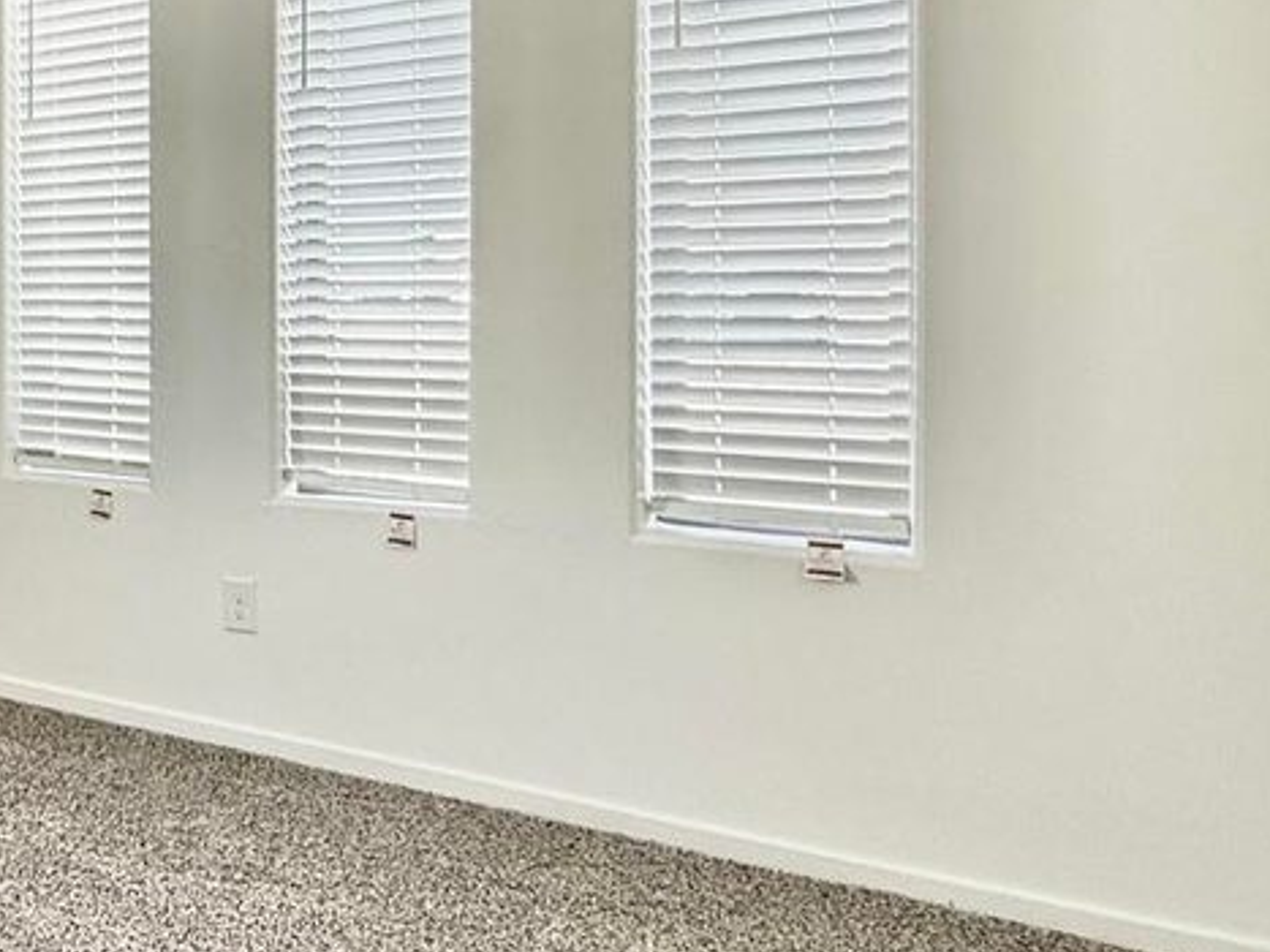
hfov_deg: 41.0
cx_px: -133
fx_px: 1320
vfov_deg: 39.3
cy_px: 337
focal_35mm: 36
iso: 64
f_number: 2.2
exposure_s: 1/120
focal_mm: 2.22
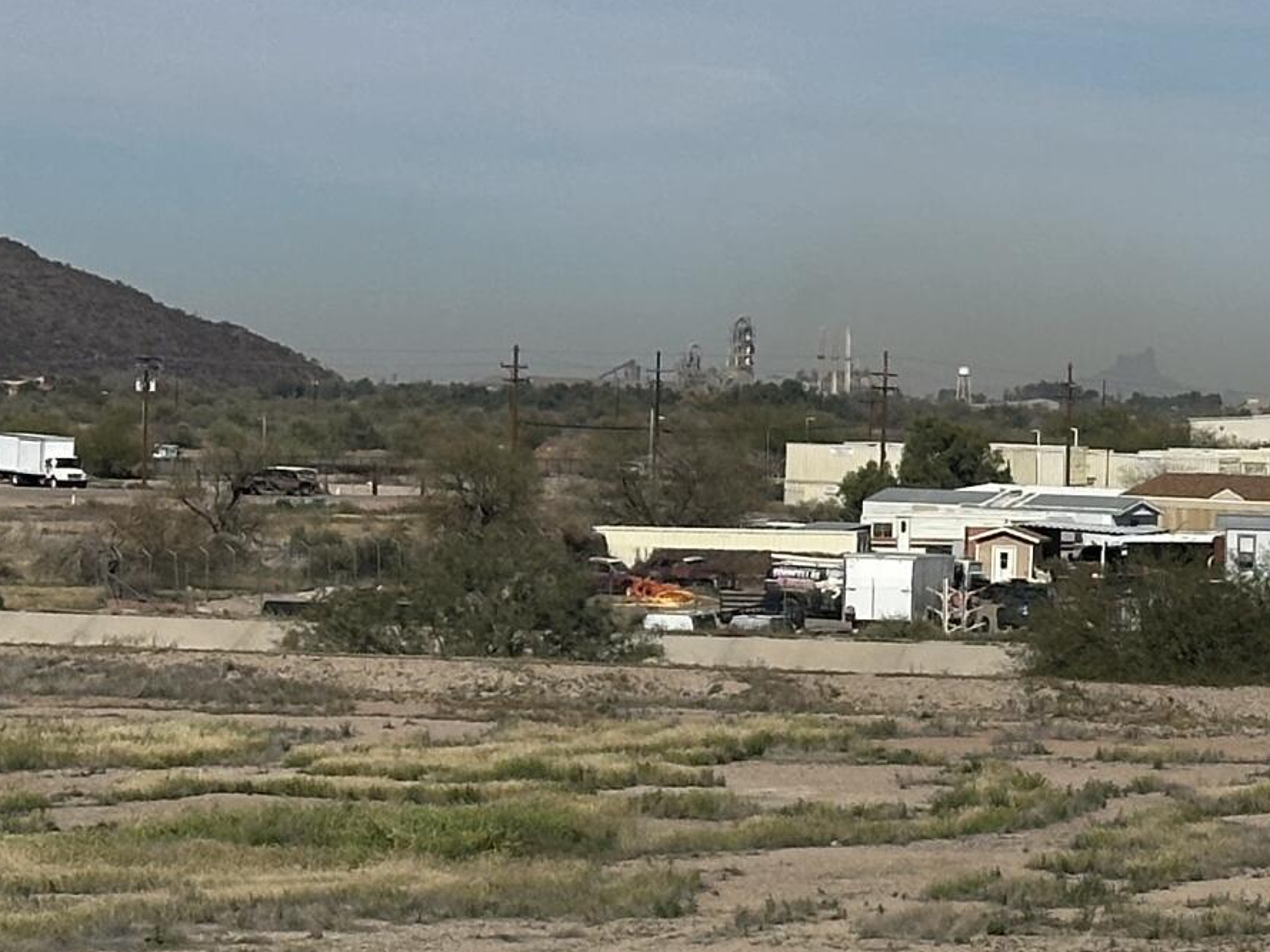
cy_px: 615
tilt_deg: -2.3
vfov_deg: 9.2
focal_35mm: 162
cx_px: 1440
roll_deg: +1.0
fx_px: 5944
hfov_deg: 12.0
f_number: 1.78
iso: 64
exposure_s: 1/10870
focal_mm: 6.86
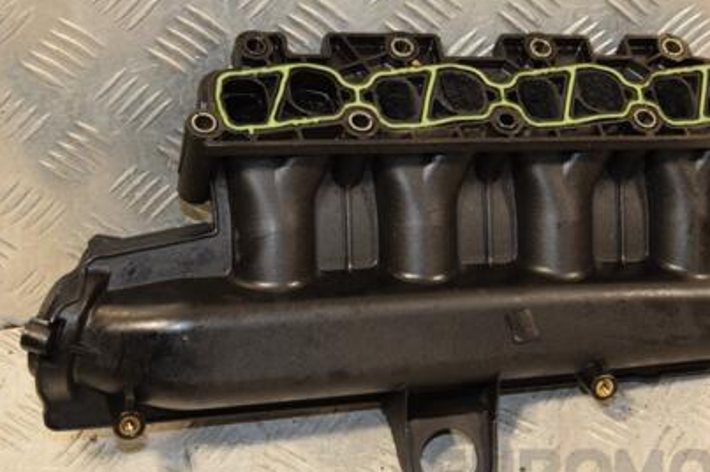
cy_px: 241
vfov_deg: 17.9
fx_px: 1498
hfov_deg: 26.7
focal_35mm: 76
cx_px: 398
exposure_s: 1/160
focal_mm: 34
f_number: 5
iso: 800
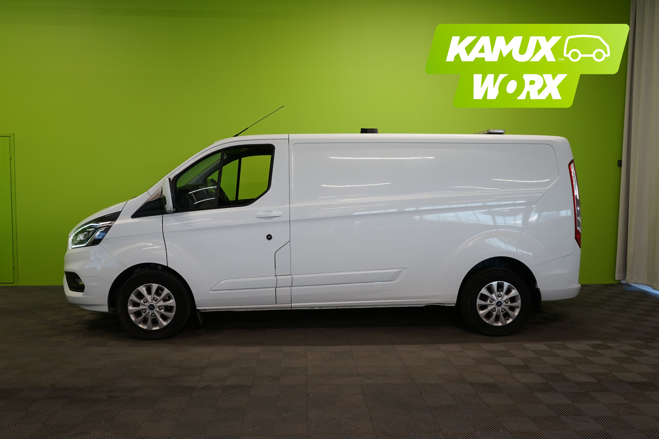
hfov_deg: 63.7
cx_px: 330
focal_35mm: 29
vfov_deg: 45.0
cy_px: 220
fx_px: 531
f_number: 4
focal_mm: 29
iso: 500
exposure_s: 1/160
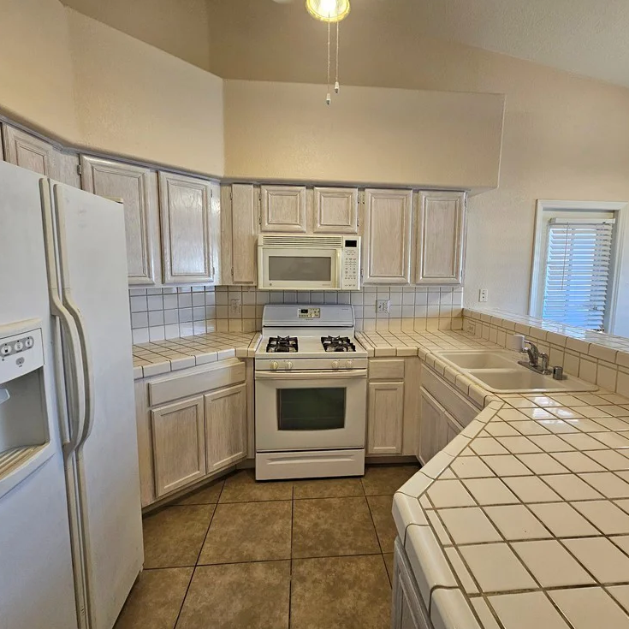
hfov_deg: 87.4
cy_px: 308
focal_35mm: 16
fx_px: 329
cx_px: 330
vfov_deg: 87.4
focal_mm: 2.2
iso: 100
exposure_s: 1/60.2
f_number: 2.2
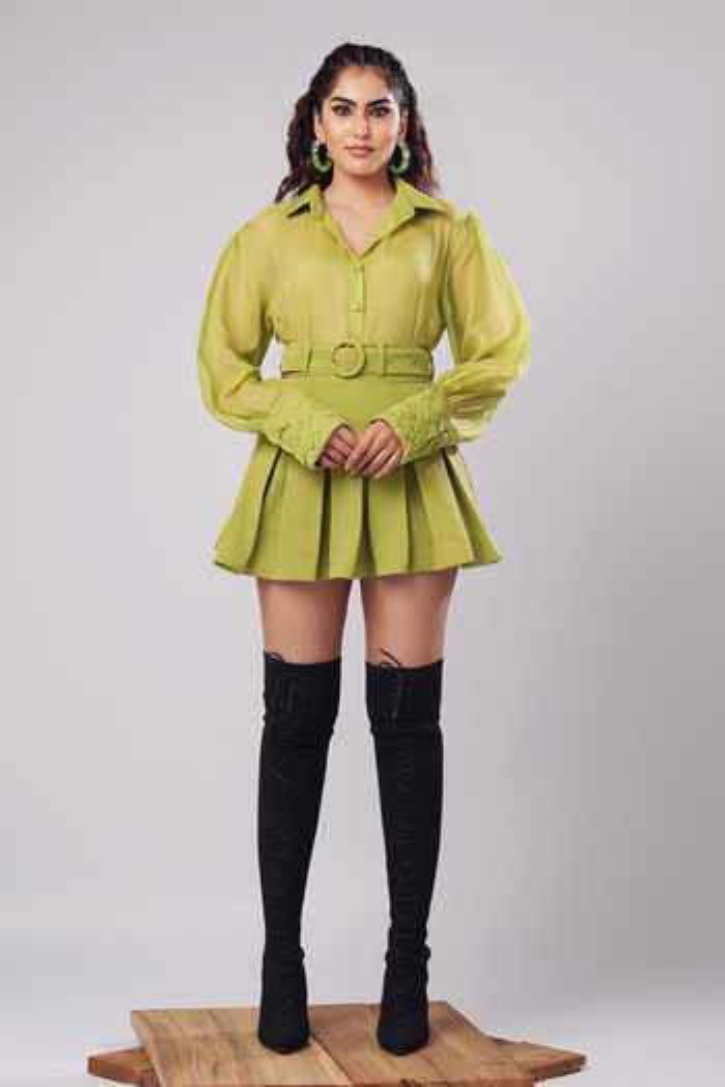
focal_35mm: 55
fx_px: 1661
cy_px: 544
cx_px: 362
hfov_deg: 24.6
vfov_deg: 36.2
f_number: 5.6
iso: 100
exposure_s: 1/160
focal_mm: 37
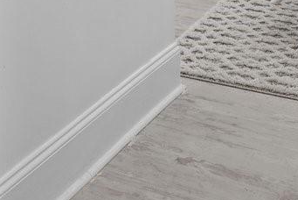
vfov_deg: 13.7
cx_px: 27
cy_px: -207
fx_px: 696
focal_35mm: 84
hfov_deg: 23.5
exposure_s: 1/2
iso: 400
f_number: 8
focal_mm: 14
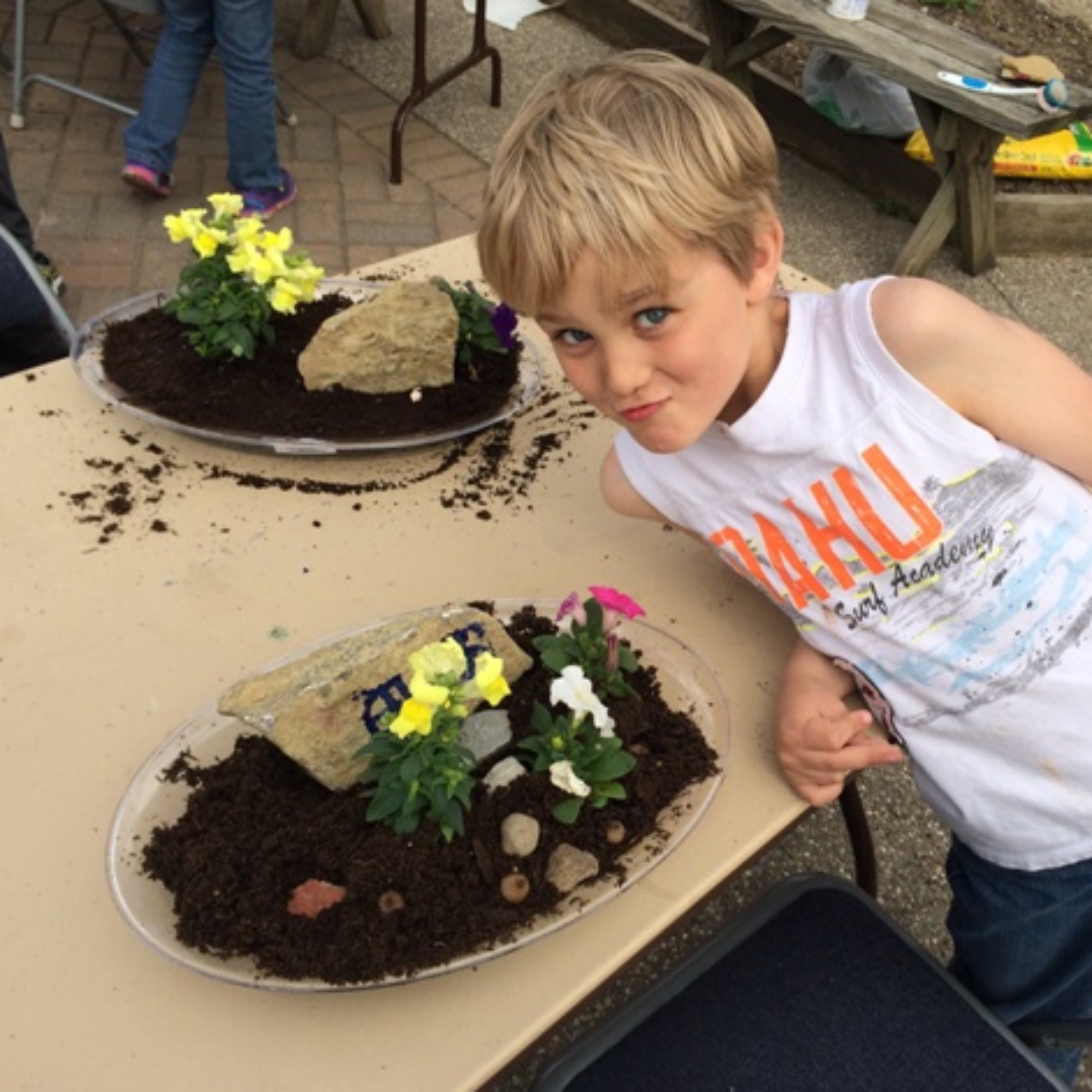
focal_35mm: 36
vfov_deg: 46.0
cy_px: 552
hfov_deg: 45.8
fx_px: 1285
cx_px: 663
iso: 32
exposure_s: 1/1282
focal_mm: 4.12
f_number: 2.2
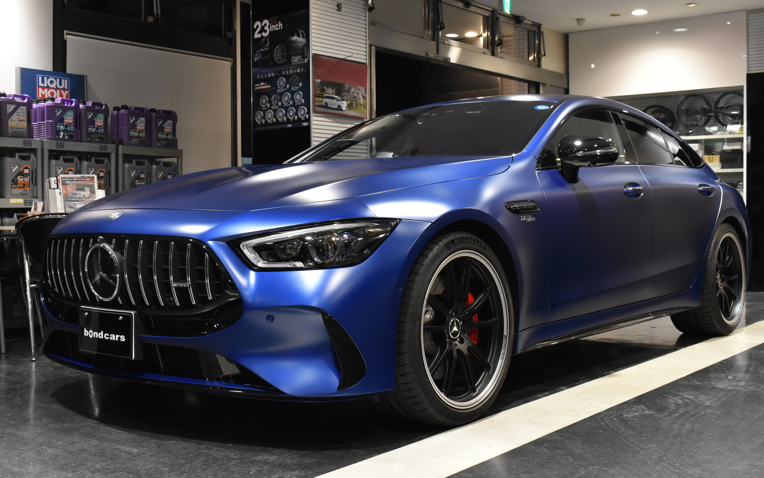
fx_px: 864
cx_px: 381
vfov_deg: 30.9
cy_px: 239
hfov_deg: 47.7
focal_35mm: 42
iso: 2200
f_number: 8
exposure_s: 1/40
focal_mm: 27
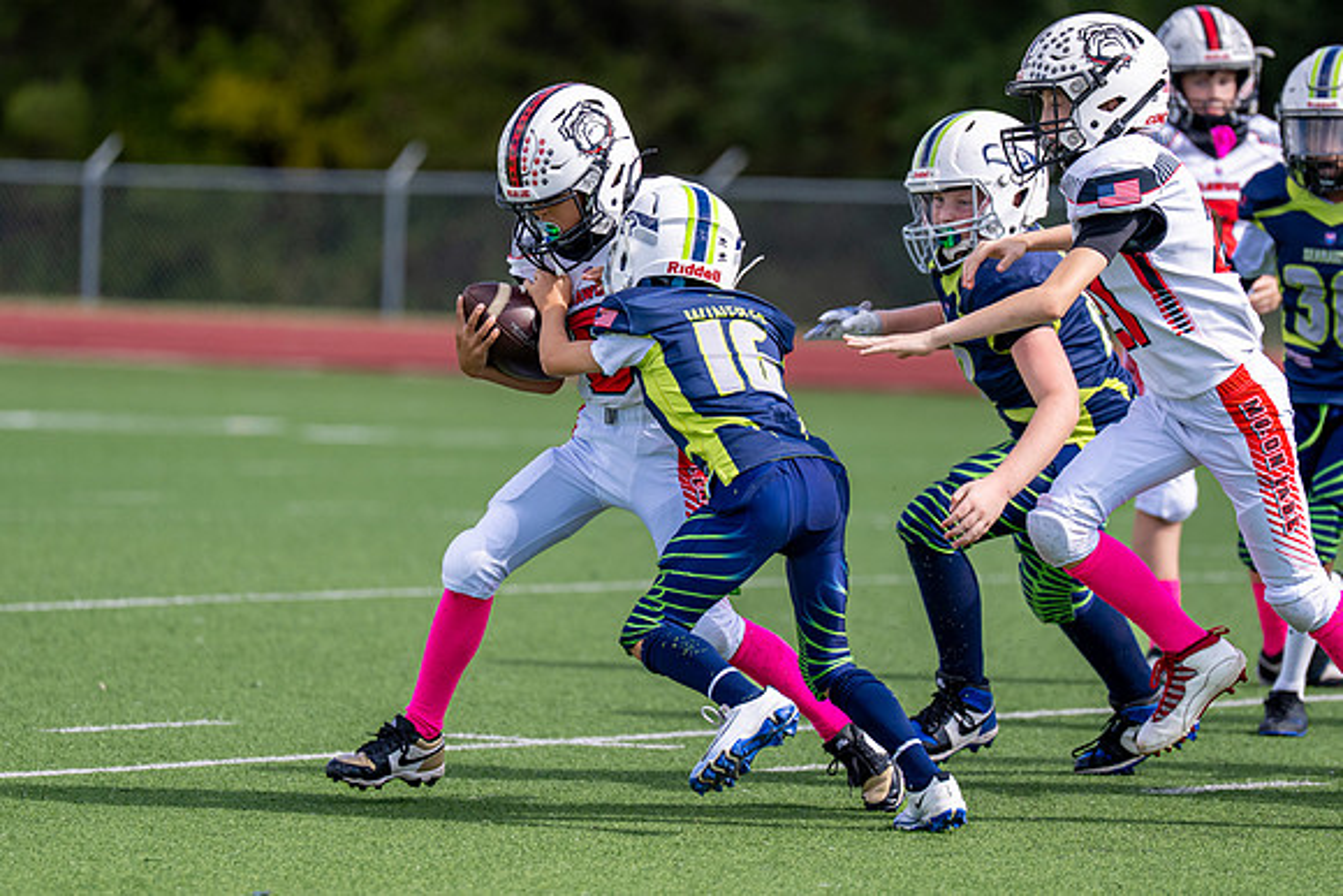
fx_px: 11915
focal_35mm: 319
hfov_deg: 6.5
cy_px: 407
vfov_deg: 4.3
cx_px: 716
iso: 250
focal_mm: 200
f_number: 2.8
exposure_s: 1/3200
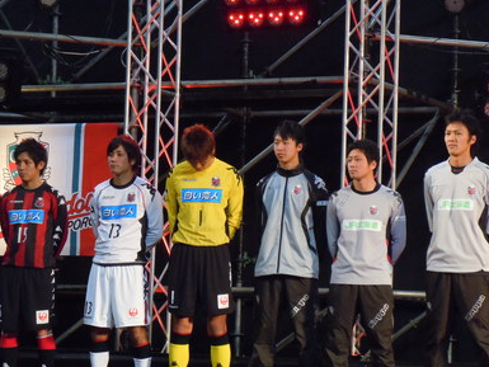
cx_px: 250
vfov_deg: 10.2
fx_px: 2049
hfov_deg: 13.6
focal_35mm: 145
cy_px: 194
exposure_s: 1/125
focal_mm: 24
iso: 800
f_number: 4.6
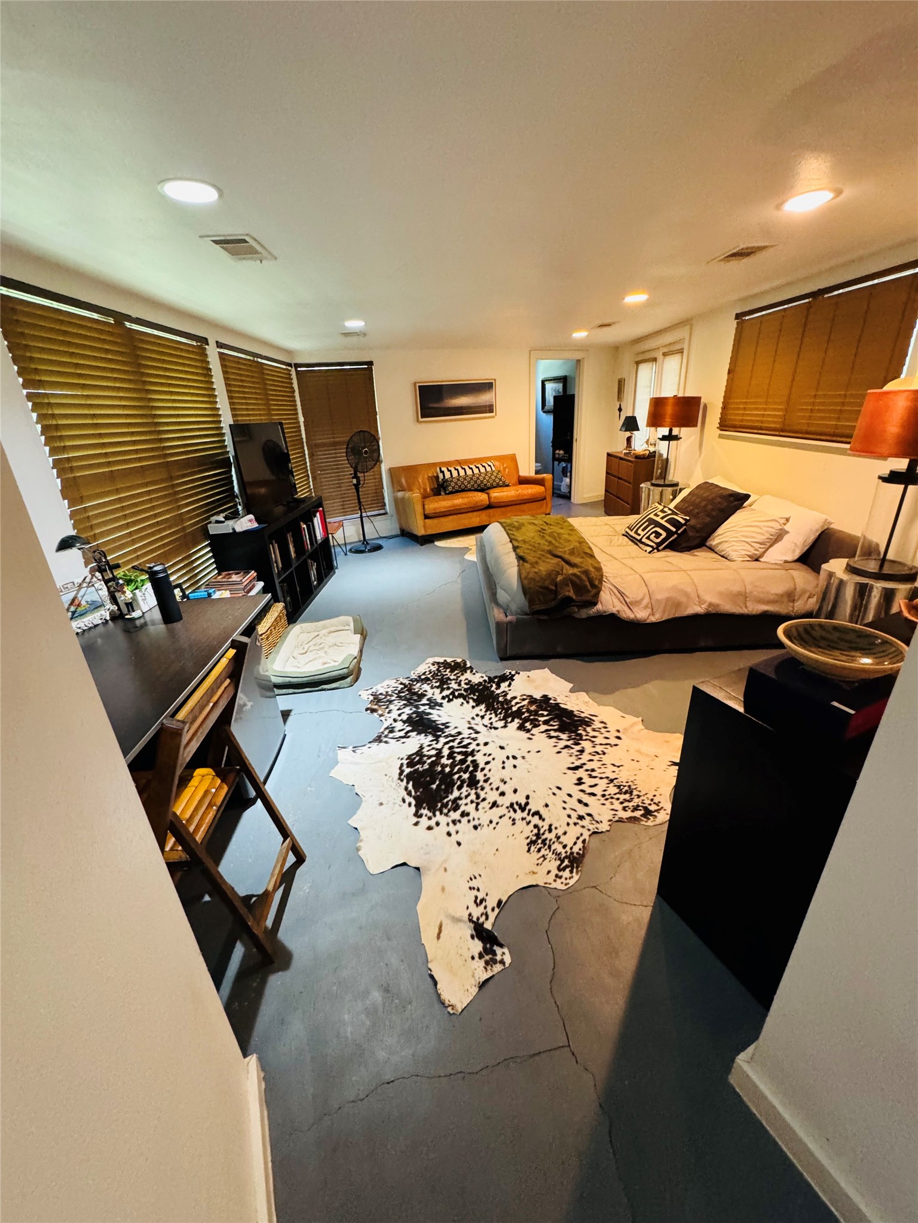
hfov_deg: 85.7
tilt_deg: -23.0
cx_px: 459
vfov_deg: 102.1
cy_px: 612
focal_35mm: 14
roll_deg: +3.0
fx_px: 495
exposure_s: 1/60
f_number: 2.2
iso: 640
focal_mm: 2.22
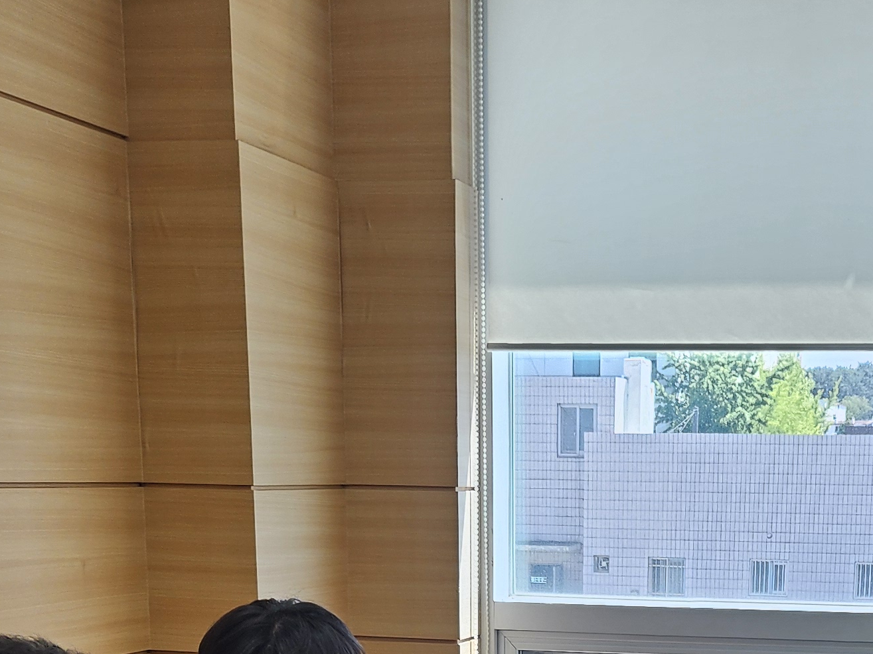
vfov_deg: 18.2
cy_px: 946
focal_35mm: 73
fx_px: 1841
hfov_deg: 26.4
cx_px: 631
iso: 50
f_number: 1.8
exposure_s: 1/194
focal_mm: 5
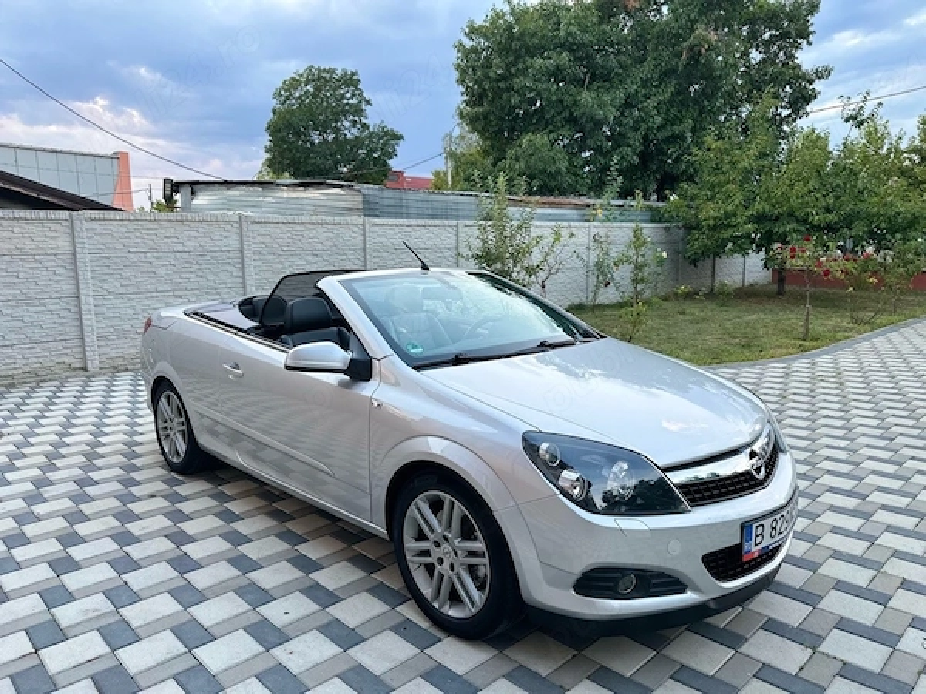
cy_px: 347
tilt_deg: -8.8
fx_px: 642
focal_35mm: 24
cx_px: 463
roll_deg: +0.3
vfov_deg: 56.8
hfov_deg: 71.6
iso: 64
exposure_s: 1/121
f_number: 1.78
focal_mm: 6.86
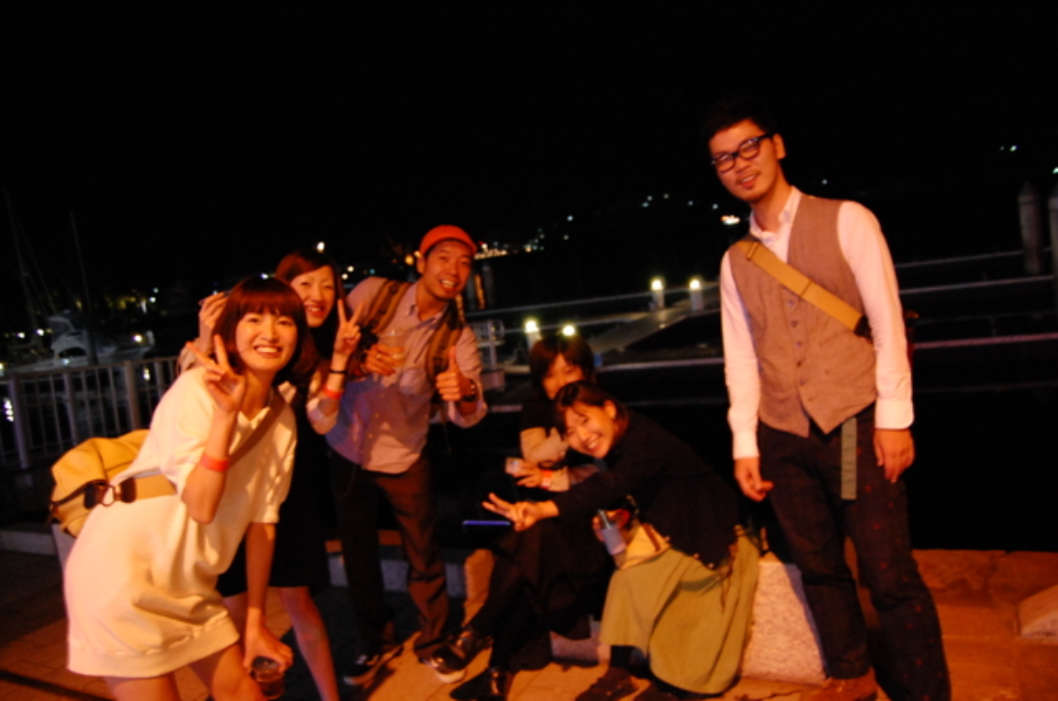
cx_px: 529
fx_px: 792
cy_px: 350
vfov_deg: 47.7
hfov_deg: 67.5
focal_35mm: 27
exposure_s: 1/10
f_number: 3.5
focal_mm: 18
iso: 1600
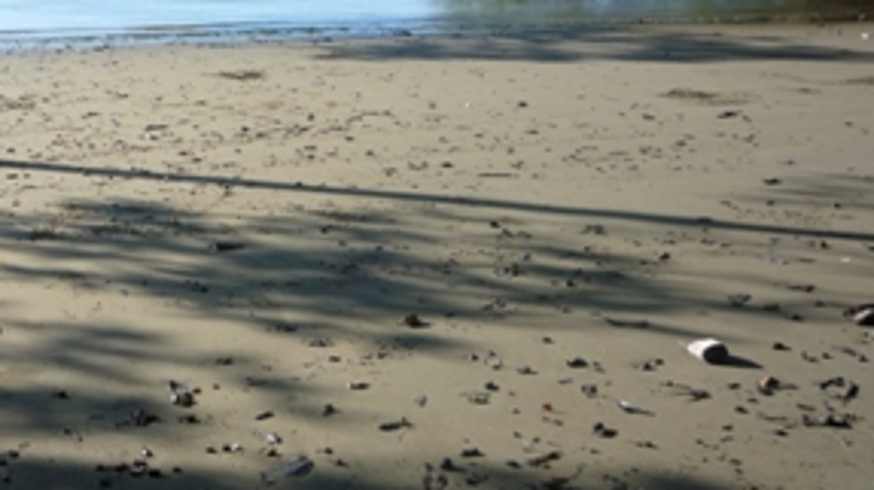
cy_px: 103
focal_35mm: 51
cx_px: 234
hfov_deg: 39.7
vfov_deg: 23.1
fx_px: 1181
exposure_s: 1/320
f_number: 4
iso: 100
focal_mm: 5.2
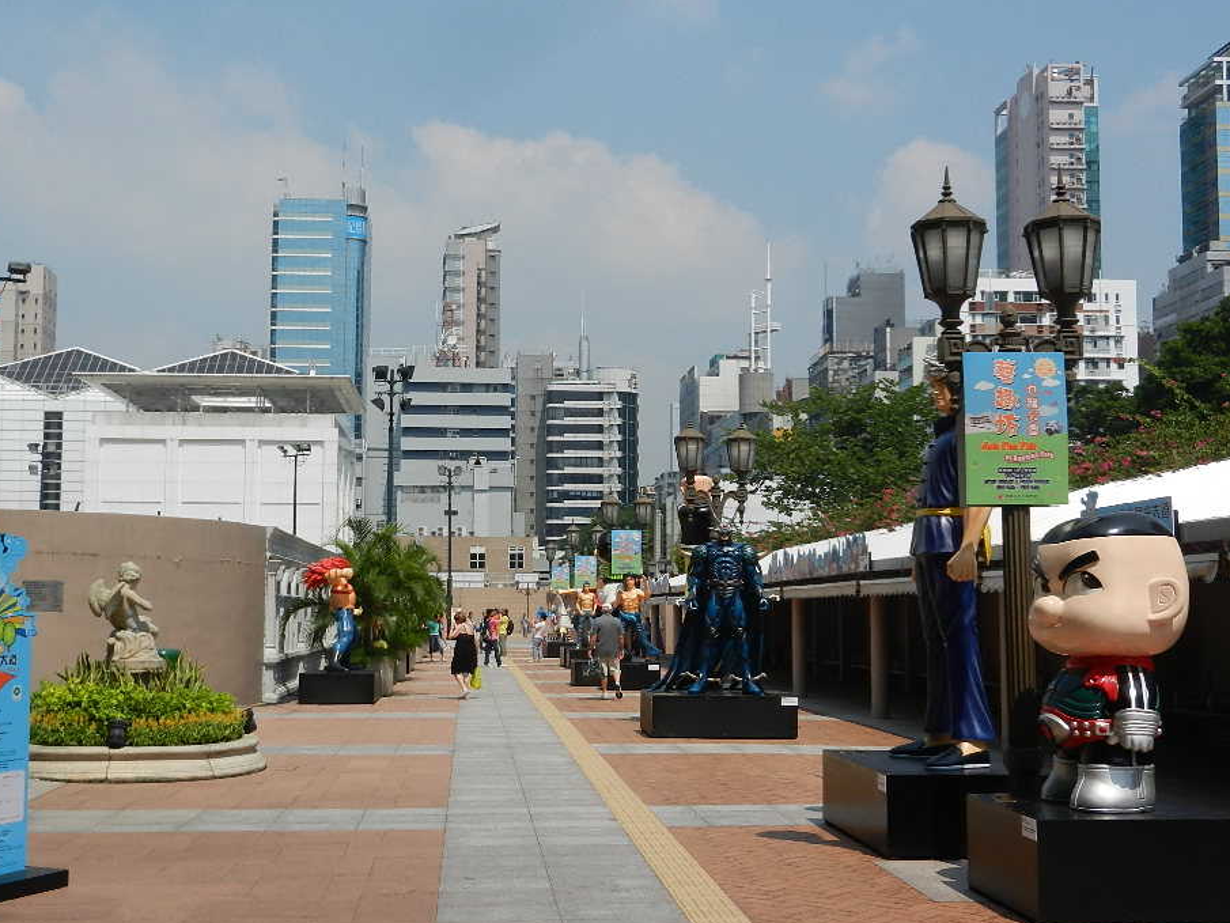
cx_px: 546
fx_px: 1528
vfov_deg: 33.6
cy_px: 474
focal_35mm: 43
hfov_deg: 43.8
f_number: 8
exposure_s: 1/640
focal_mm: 6.9
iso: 160
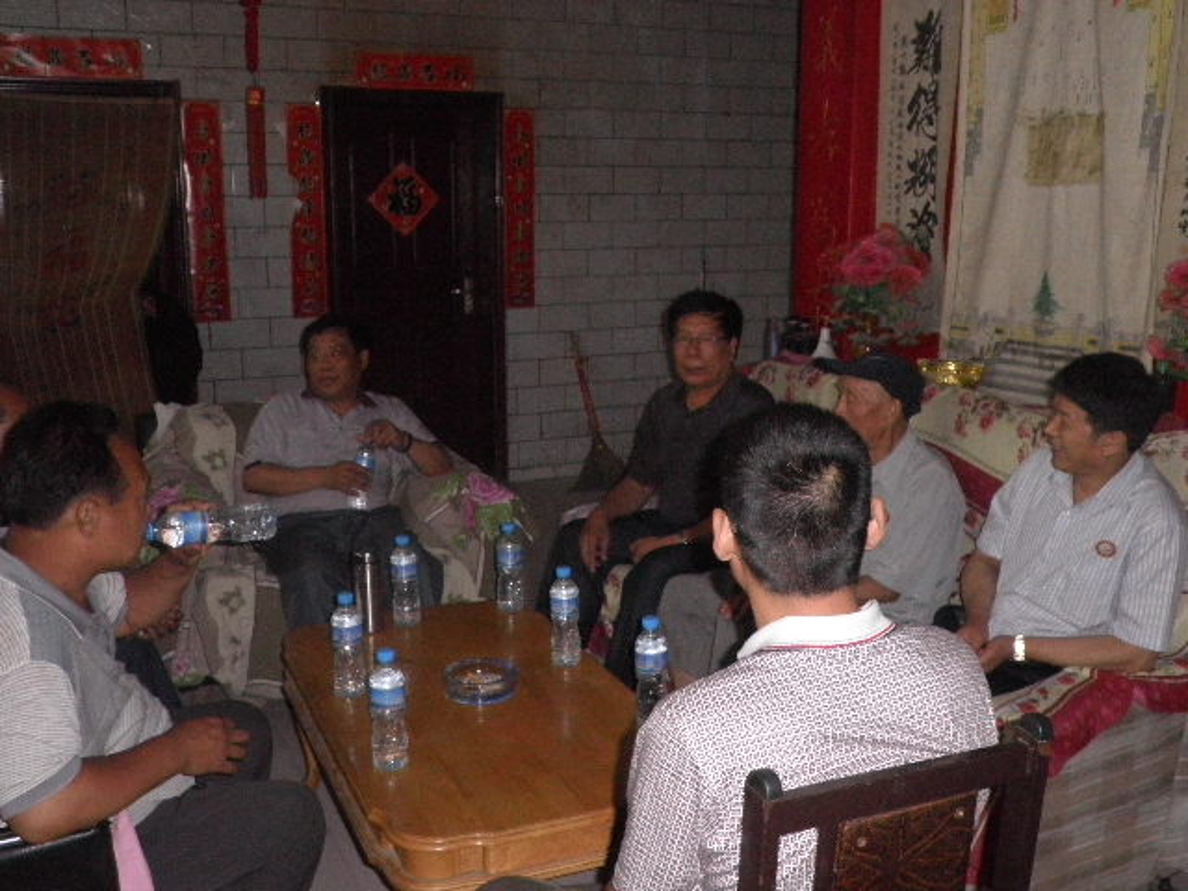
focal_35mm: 39
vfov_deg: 36.8
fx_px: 1338
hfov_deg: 47.9
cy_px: 446
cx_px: 594
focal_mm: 7
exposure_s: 1/60
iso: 320
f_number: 4
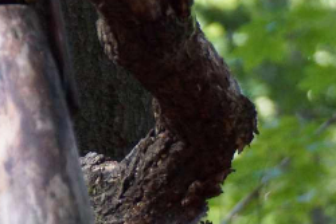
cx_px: -198
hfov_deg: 3.2
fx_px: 6051
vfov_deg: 2.1
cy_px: -117
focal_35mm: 648
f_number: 4.5
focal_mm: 120
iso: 1600
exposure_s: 1/200
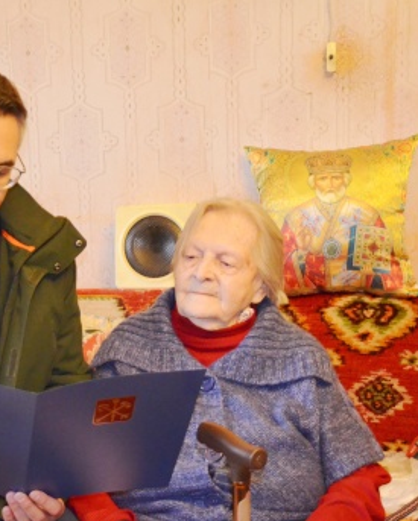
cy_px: 301
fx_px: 988
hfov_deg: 23.6
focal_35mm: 64
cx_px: 105
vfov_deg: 29.5
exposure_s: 1/60
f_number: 4
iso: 3200
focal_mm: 26
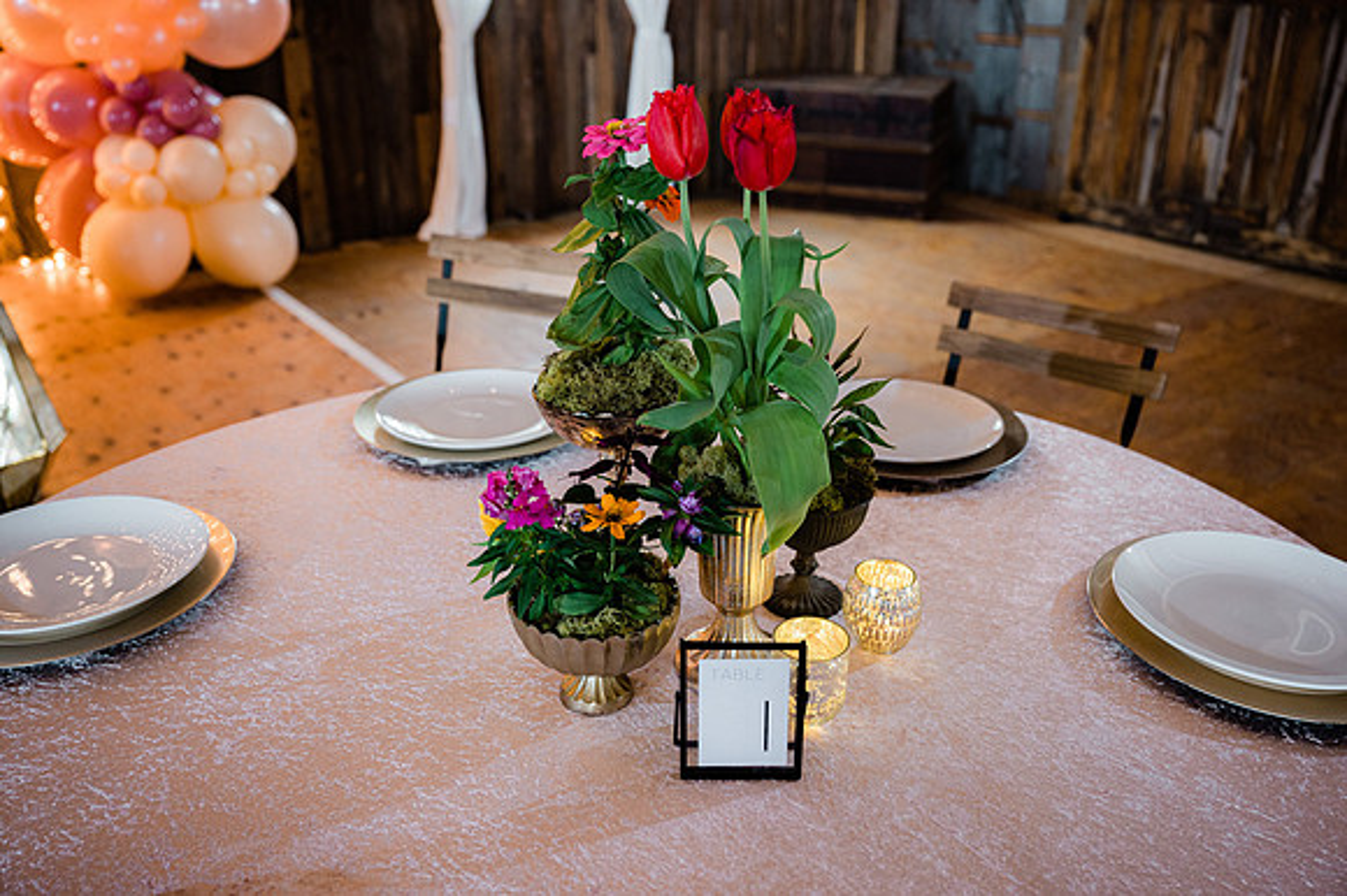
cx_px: 674
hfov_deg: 58.7
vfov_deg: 41.1
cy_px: 448
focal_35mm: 32
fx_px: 1197
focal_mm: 32
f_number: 3.5
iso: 1000
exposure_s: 1/200
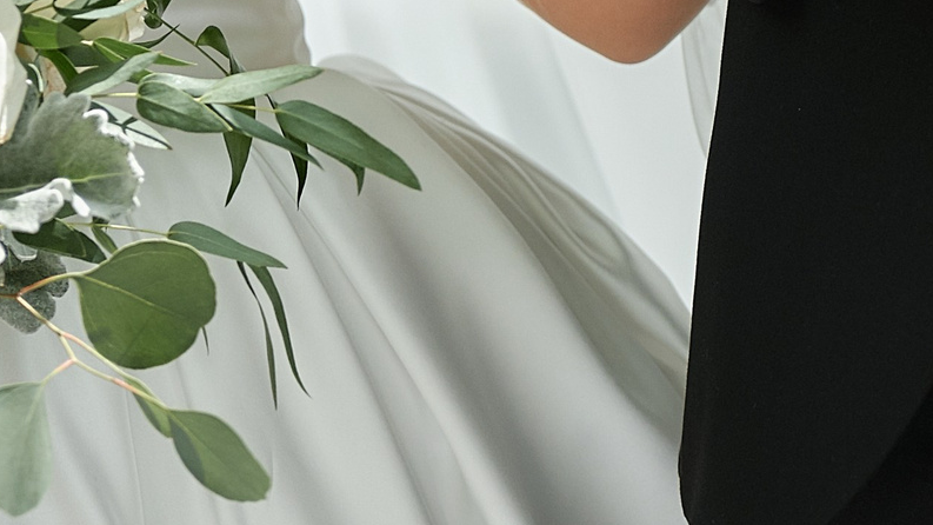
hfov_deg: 4.3
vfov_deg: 2.4
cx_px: 757
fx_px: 12542
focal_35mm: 507
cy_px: -256
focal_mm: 150
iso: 400
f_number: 2.8
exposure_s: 1/1600
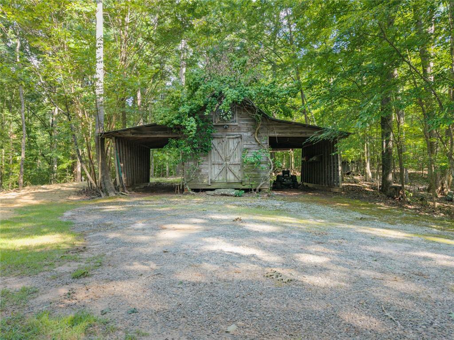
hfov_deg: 71.6
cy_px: 170
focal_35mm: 24
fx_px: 315
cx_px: 227
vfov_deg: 56.8
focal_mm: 8.67
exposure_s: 1/250
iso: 400
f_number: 1.8
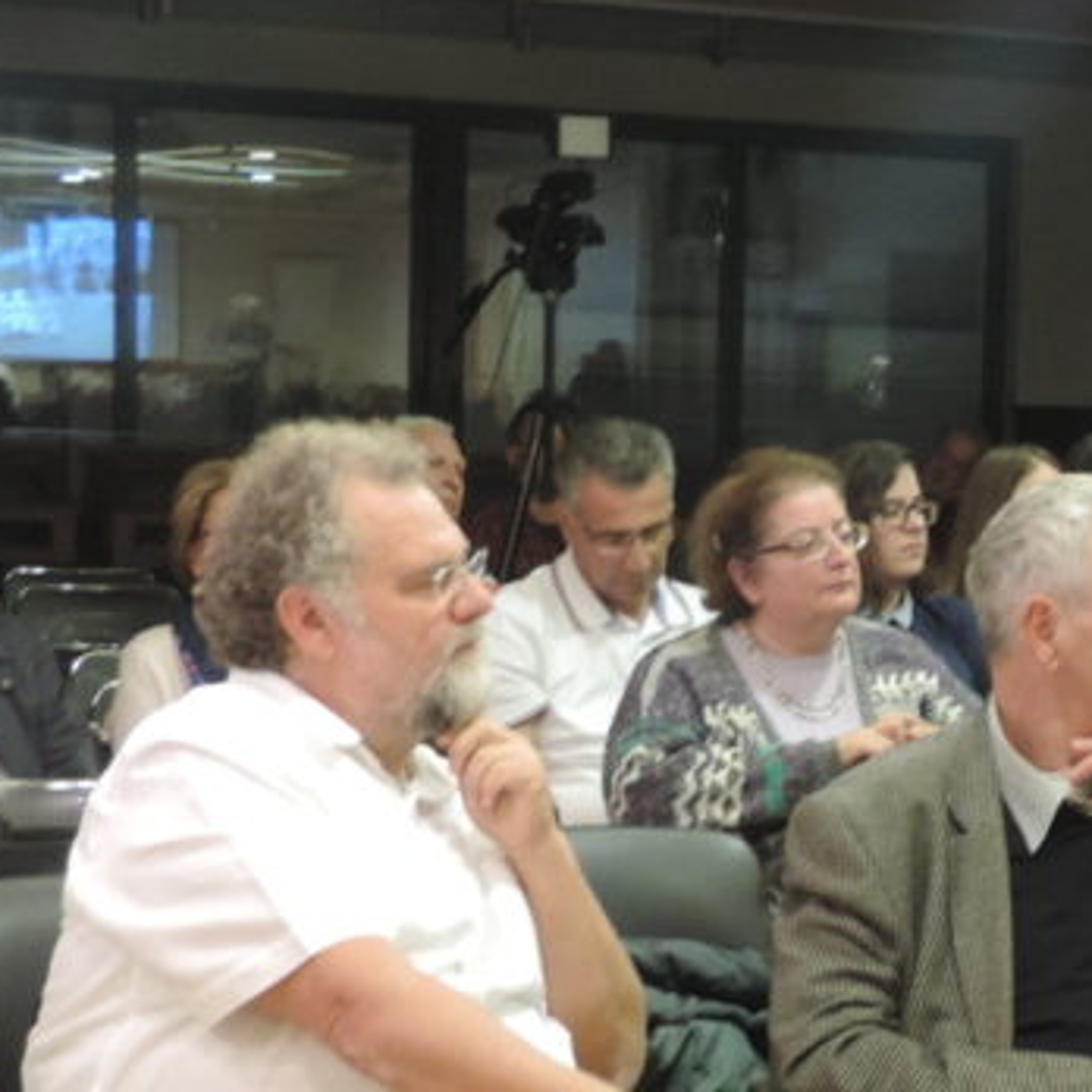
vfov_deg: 16.6
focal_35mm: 104
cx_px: 1208
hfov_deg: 16.2
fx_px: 3712
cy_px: 916
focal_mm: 7.1
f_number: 3.3
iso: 500
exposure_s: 1/13
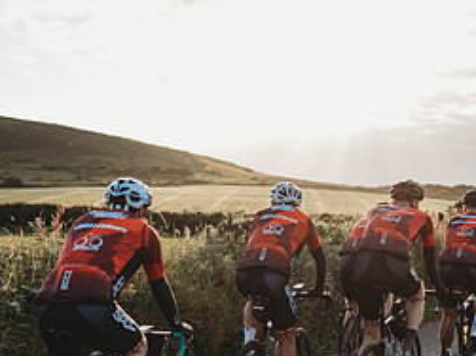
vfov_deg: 16.3
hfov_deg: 22.0
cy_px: 350
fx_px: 1223
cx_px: 288
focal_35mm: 89
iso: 100
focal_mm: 40
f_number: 2.5
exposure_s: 1/800
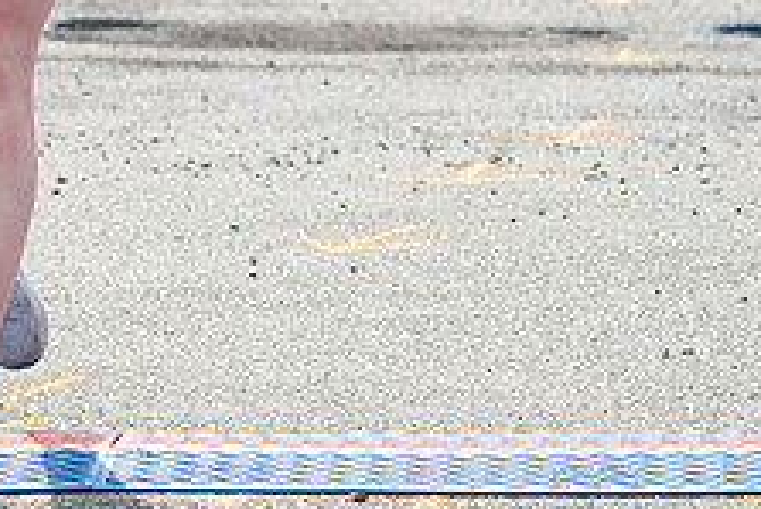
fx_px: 7022
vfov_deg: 4.1
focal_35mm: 332
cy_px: -312
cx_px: -143
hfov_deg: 6.2
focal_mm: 82
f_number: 4.5
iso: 250
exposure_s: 1/1600
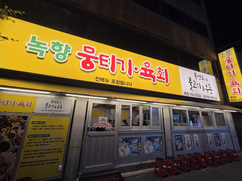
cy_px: 90
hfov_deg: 106.2
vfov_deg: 89.9
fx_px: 91
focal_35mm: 13
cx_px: 121
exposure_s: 1/120
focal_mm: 2.2
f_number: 2.2
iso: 64
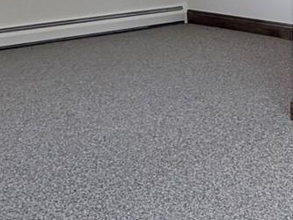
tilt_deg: -2.6
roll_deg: +0.7
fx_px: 728
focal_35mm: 86
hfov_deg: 19.0
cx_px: 478
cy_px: -66
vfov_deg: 16.3
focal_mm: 2.22
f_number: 2.2
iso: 125
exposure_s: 1/120
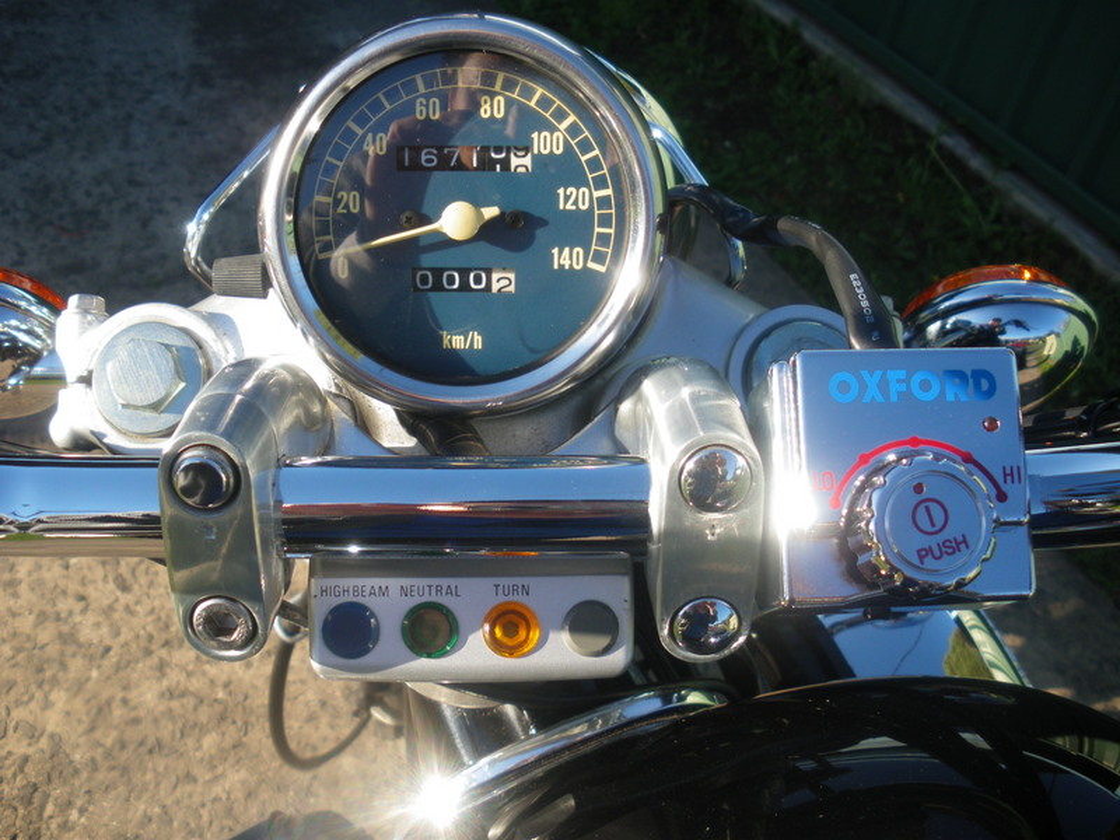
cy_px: 420
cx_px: 560
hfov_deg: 51.4
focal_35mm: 36
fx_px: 1165
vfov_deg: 39.7
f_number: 3.5
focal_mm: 6.3
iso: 64
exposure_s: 1/200
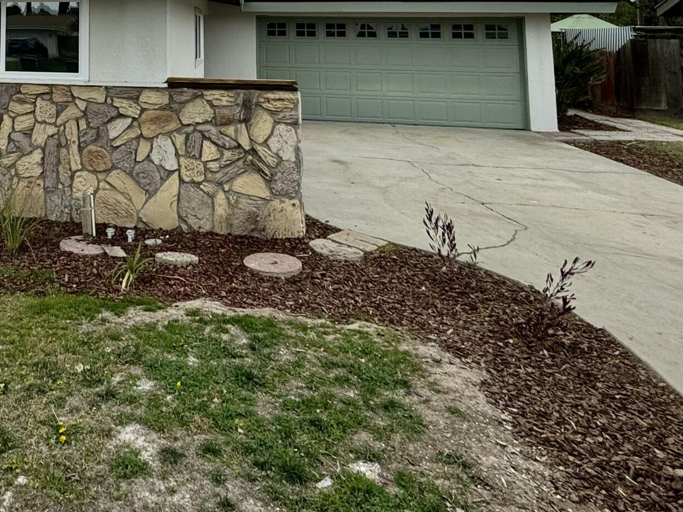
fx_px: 671
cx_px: 49
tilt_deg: +5.4
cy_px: -32
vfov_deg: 36.3
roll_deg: -0.5
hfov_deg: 47.6
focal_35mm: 34
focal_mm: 2.22
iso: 40
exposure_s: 1/687
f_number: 2.2
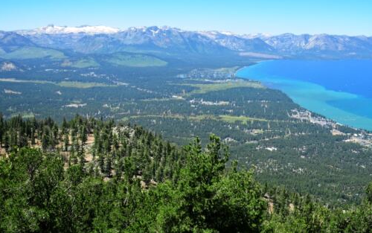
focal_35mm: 39
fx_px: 396
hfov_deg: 49.8
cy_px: 76
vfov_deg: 32.5
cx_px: 237
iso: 200
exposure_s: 1/100
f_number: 16
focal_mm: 20
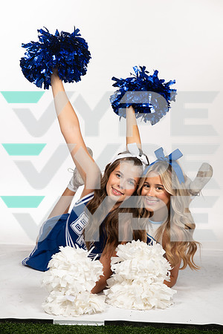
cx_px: 112
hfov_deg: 19.5
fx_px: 650
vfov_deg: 28.8
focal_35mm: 70
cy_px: 167
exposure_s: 1/500
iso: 200
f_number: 7.1
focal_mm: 70
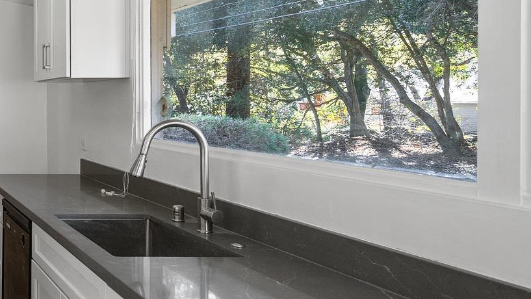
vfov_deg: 28.2
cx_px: -112
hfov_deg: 36.6
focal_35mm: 42
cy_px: 109
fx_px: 591
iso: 400
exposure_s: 1/40
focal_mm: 16
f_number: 6.3
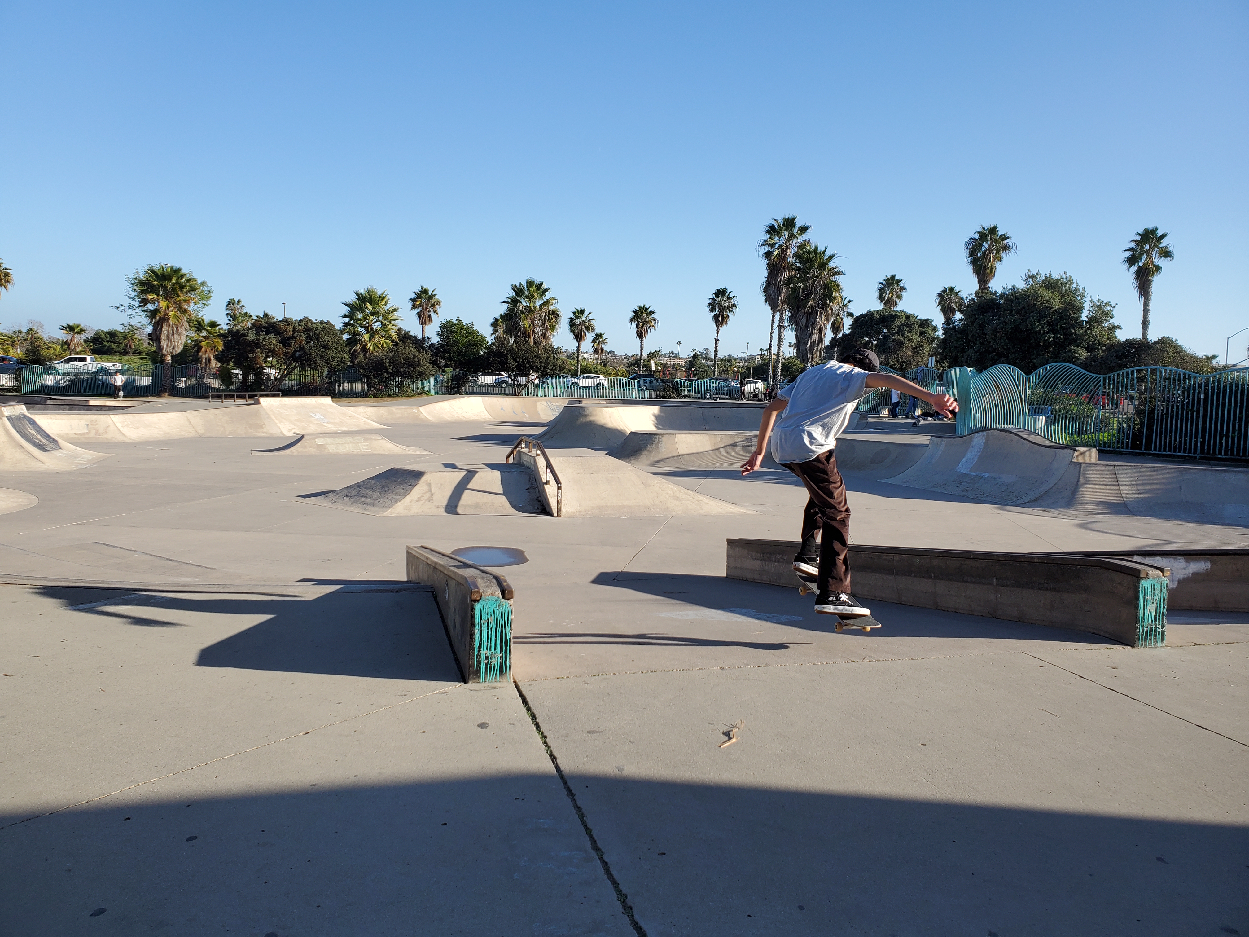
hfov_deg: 67.3
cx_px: 624
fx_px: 938
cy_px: 468
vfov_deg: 53.1
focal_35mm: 26
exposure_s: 1/981
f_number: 2.4
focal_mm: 4.3
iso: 50
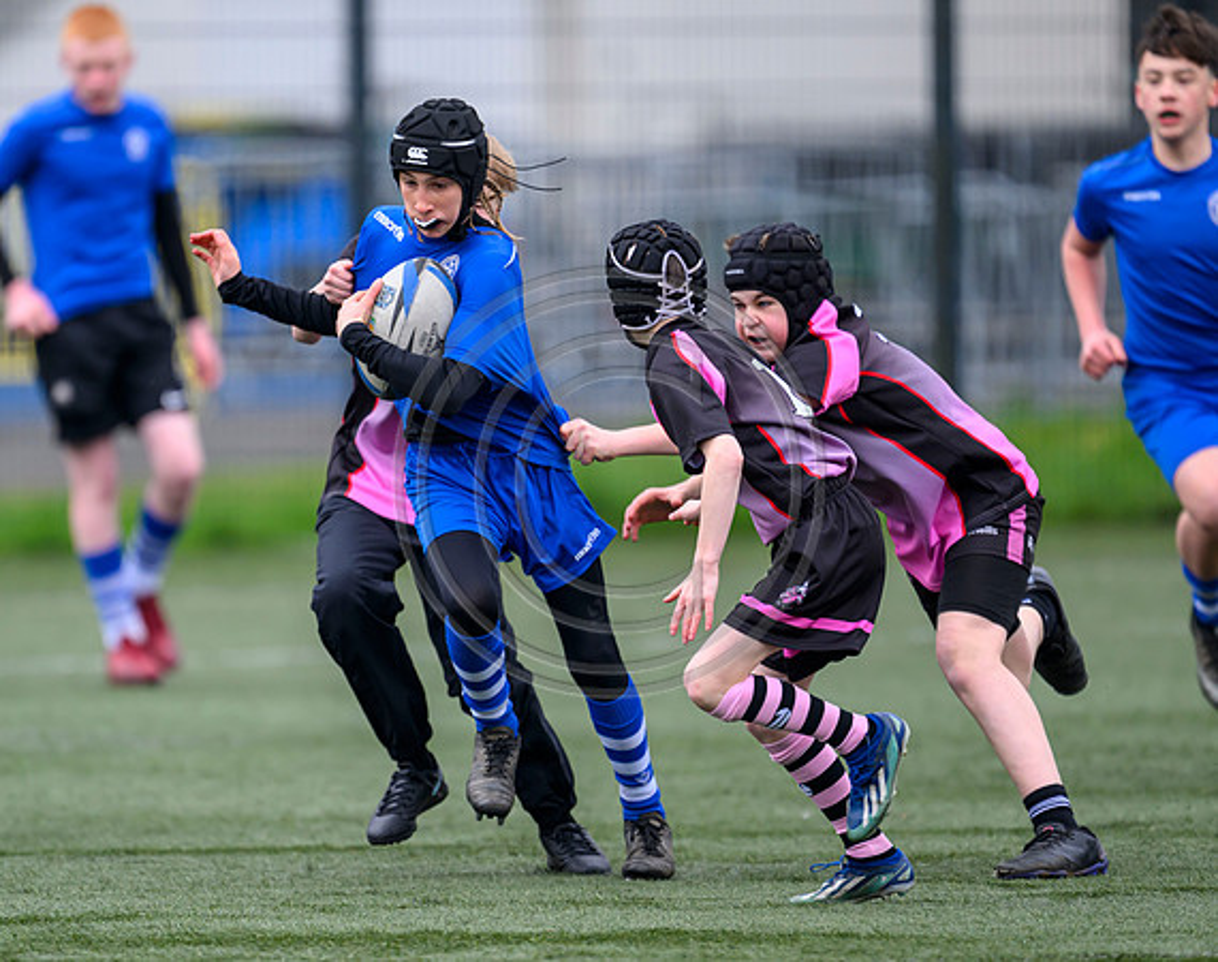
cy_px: 499
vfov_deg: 2.3
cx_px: 468
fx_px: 23584
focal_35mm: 658
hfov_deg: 3.0
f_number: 4
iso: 800
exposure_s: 1/1250
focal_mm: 560
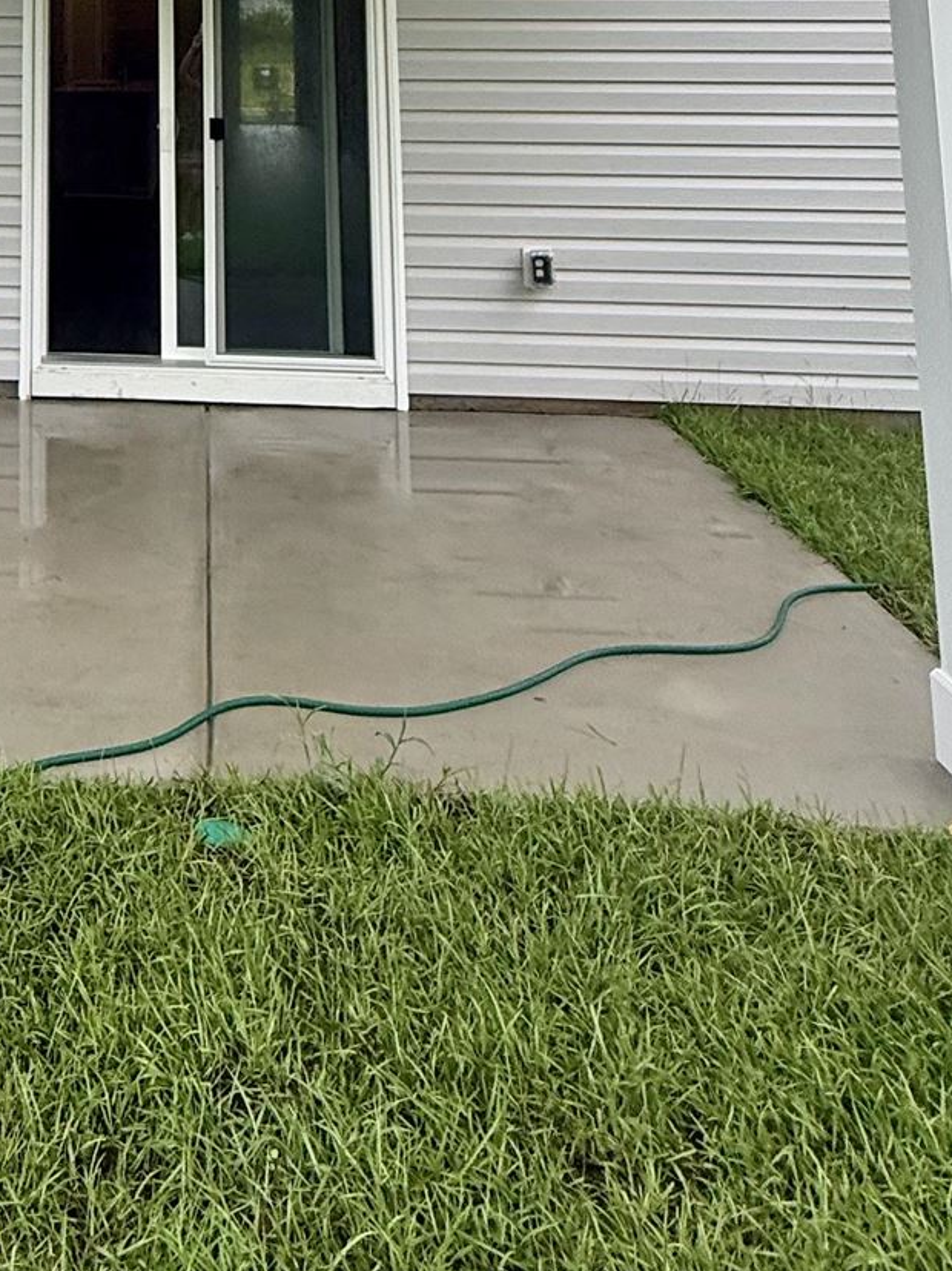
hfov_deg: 34.3
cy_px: -174
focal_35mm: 39
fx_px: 1430
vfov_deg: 38.3
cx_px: 55
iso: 64
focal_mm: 2.22
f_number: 2.2
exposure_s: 1/451
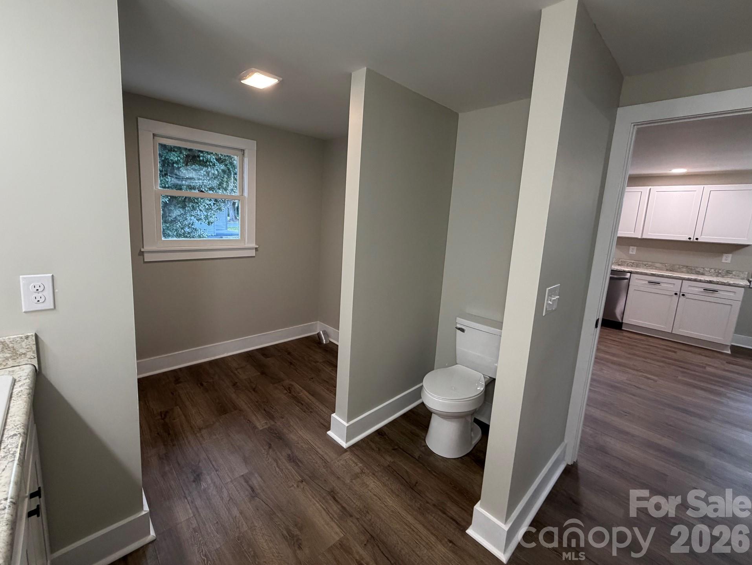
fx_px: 326
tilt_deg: -8.8
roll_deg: -2.5
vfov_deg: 81.7
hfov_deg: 98.0
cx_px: 352
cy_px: 264
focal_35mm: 15
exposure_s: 1/120
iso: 250
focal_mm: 2.22
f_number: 2.2
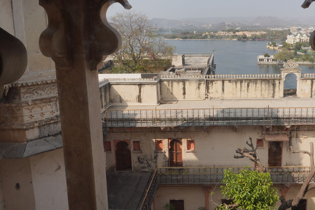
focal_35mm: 34
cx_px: 220
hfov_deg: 54.2
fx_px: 298
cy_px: 71
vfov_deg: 38.5
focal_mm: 24
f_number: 18
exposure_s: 1/100
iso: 100
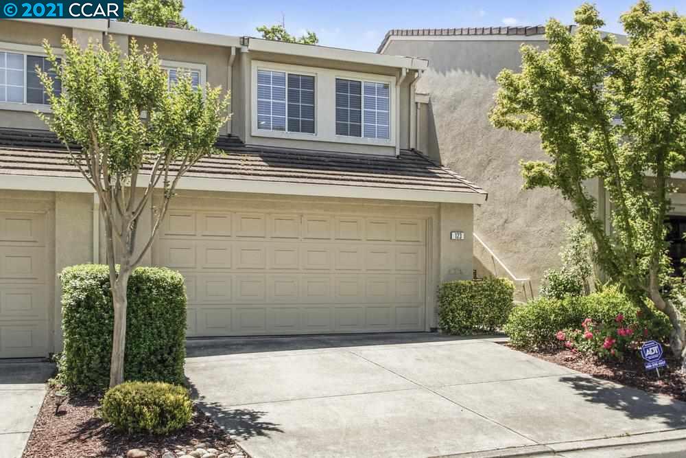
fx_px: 686
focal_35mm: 36
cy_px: 229
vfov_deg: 36.9
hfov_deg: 53.1
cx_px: 343
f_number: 7.1
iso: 100
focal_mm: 24
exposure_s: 1/50
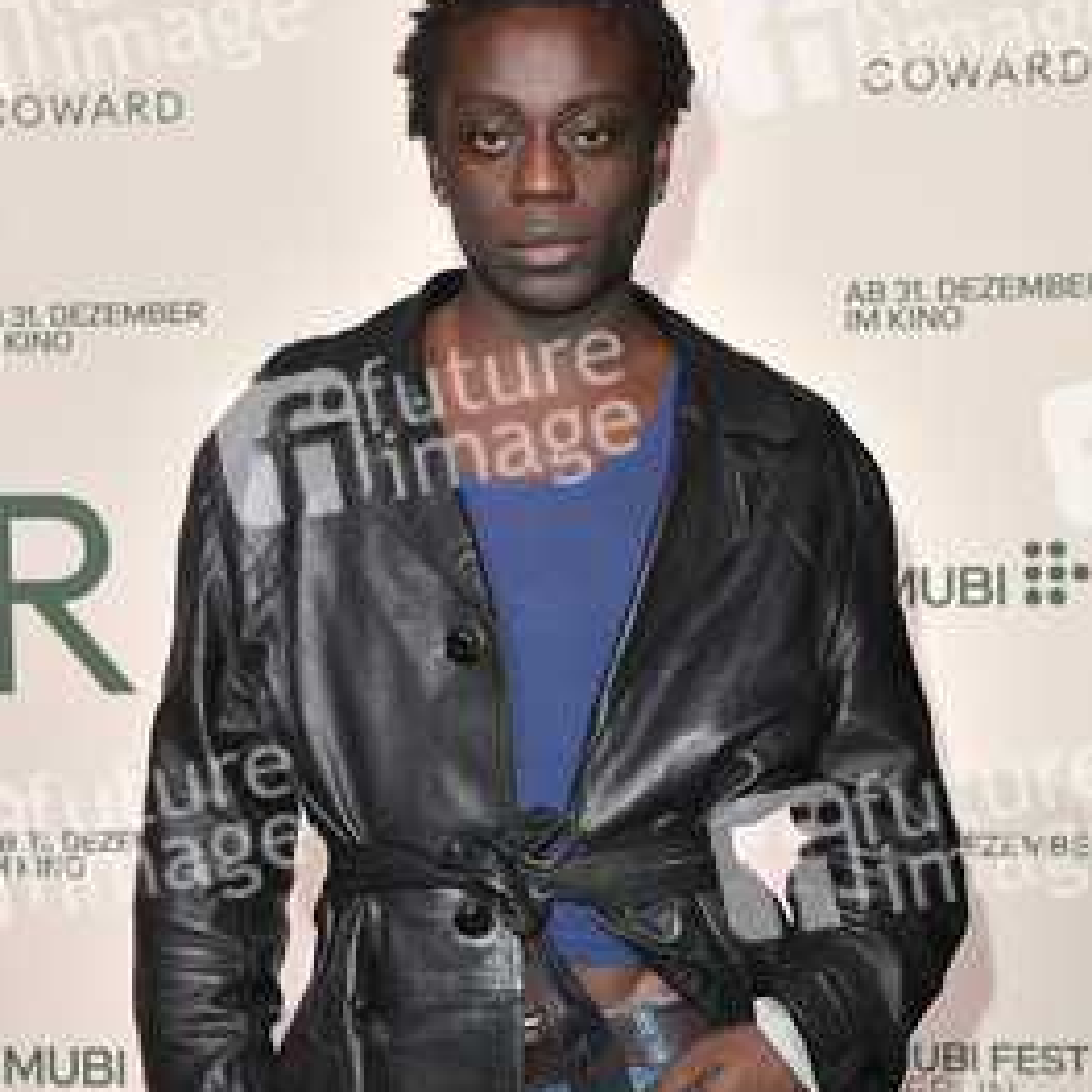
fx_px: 2391
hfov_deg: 25.7
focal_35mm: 67
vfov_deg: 25.7
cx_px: 546
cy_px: 637
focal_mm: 52
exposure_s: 1/250
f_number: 6.3
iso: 2500
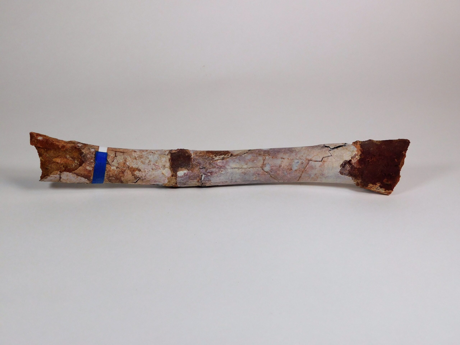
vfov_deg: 28.6
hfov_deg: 37.5
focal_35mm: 51
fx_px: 678
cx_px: 230
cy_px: 172
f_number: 3.8
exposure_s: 1/800
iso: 125
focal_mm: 9
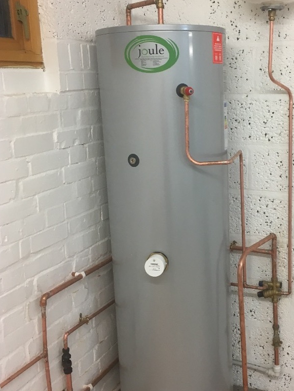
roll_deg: +1.9
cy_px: 193
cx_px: 209
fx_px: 509
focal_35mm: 45
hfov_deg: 31.8
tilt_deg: -13.4
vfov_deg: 42.1
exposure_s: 1/33
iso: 80
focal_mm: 4.15
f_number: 2.2
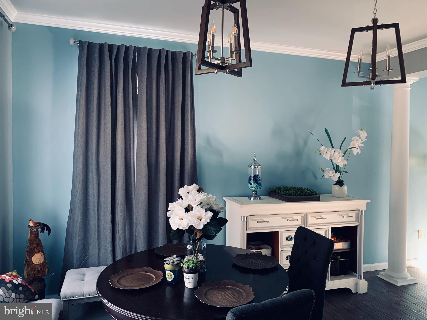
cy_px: 160
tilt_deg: -2.1
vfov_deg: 53.1
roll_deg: -1.0
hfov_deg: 67.3
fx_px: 321
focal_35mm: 26
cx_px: 214
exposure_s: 1/60
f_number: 1.8
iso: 200
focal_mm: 4.25
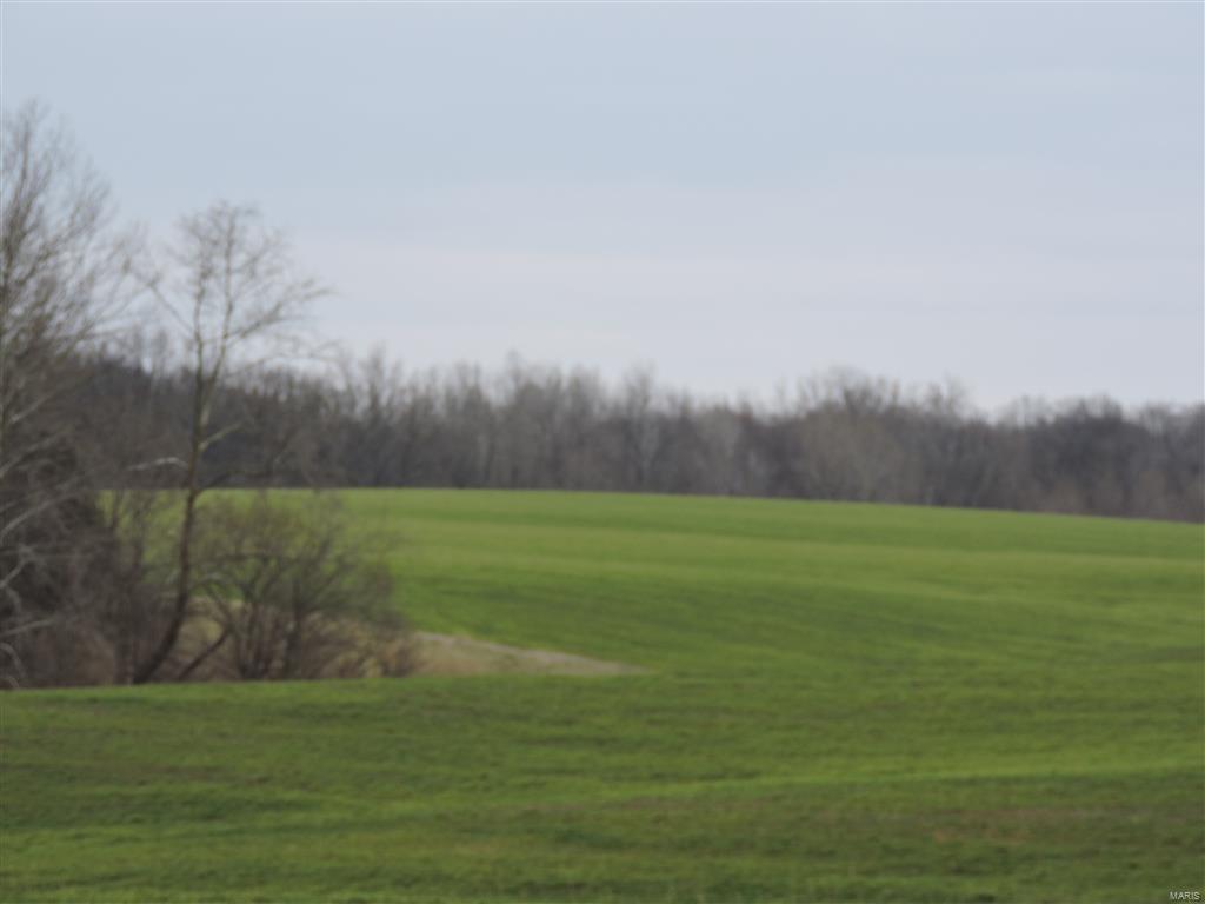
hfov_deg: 10.7
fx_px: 6440
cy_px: 452
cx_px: 602
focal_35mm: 185
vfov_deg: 8.0
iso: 100
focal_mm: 33
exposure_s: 1/125
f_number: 4.6
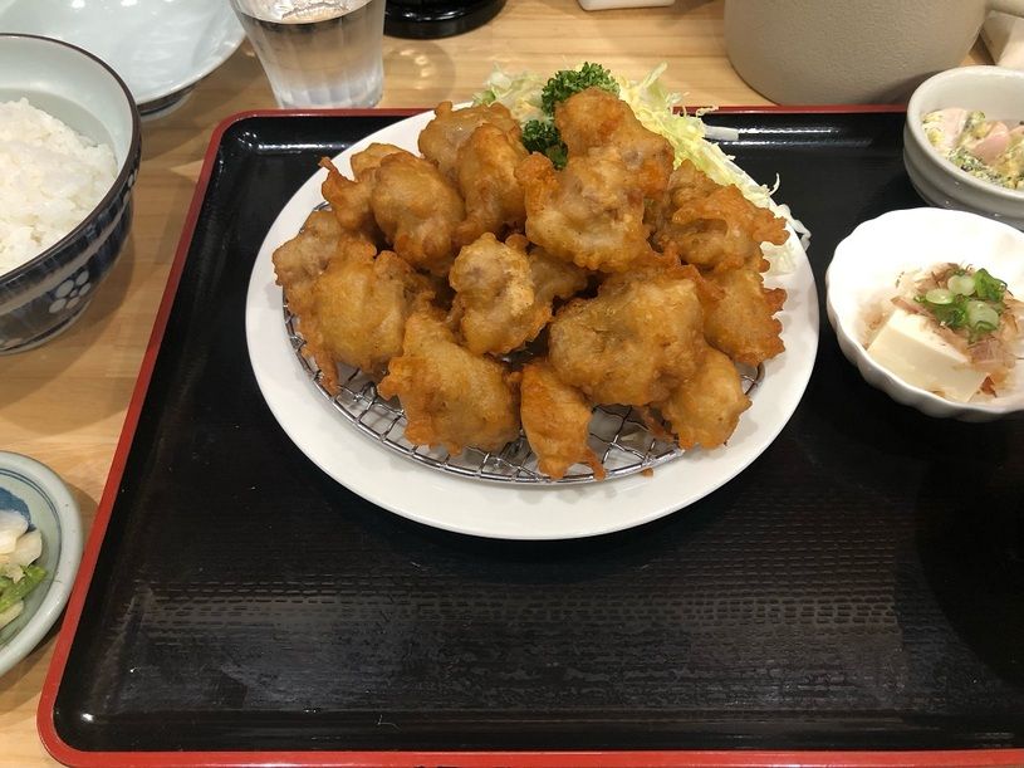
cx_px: 512
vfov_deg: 49.7
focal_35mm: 28
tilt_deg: -53.4
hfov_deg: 63.5
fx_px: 828
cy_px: 384
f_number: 1.8
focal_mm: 3.99
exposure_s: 1/15
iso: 50
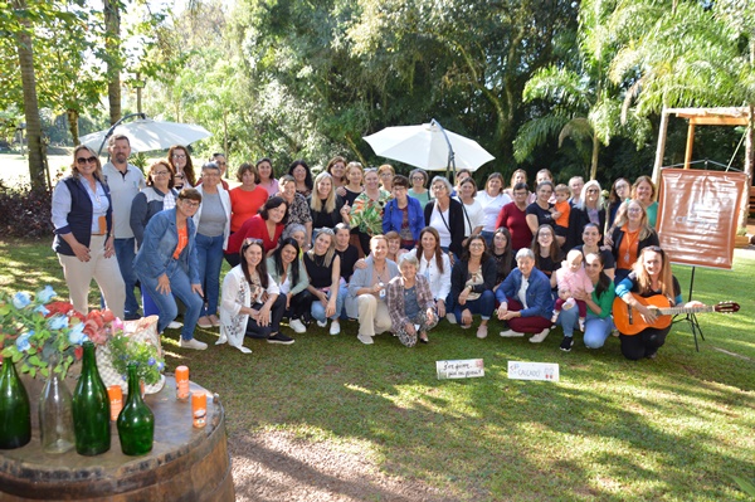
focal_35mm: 27
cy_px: 251
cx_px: 378
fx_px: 566
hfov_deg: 67.4
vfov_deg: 47.9
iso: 220
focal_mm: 18
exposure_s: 1/125
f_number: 4
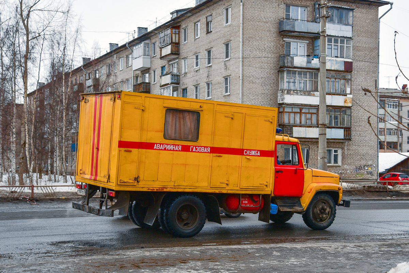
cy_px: 136
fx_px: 523
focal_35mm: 46
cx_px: 204
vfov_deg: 29.2
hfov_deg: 42.7
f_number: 4.2
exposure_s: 1/1000
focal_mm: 46
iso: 400
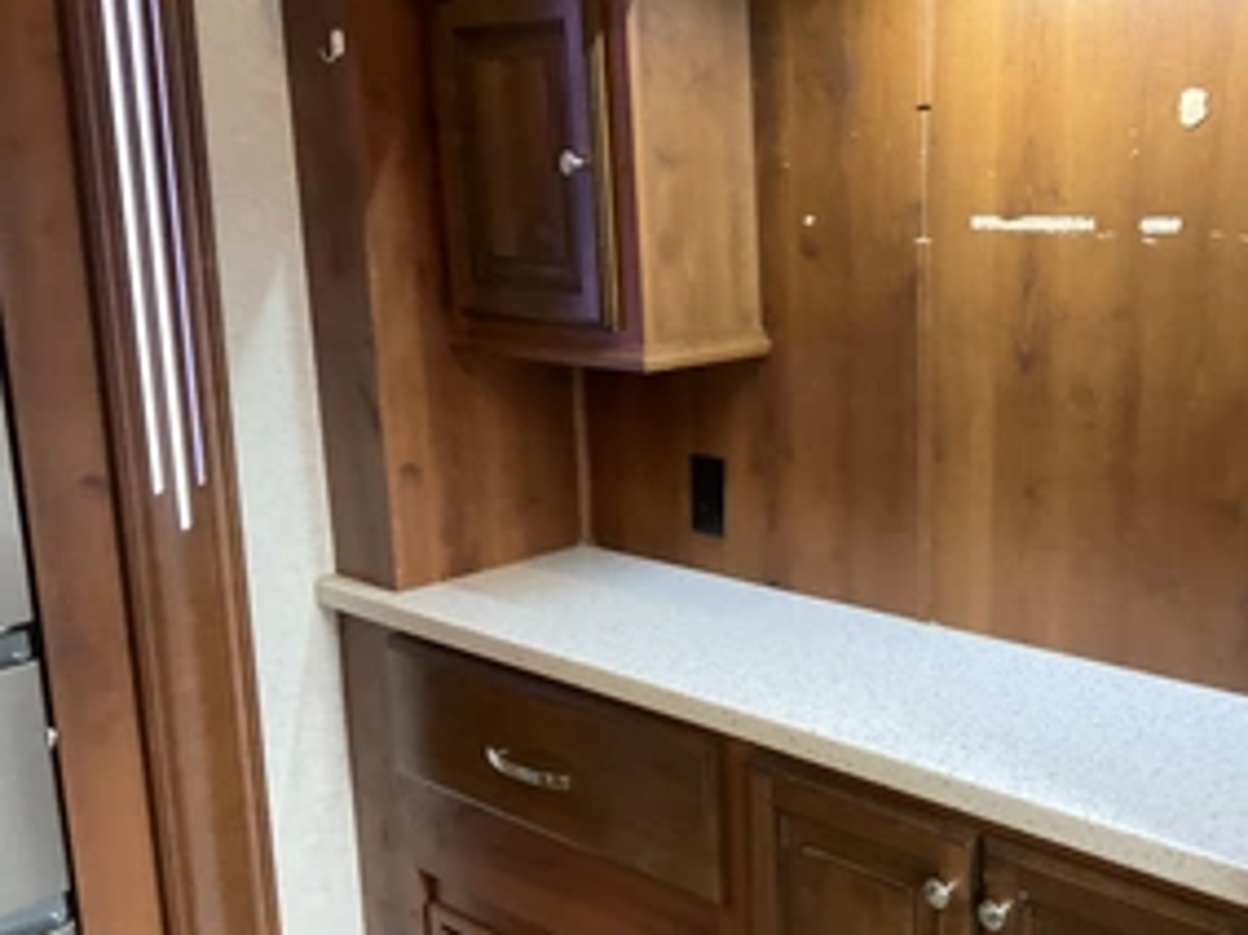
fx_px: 1478
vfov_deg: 35.1
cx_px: 829
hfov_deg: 45.1
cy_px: 525
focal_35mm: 41
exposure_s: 1/60
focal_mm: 3
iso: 250
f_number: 1.8
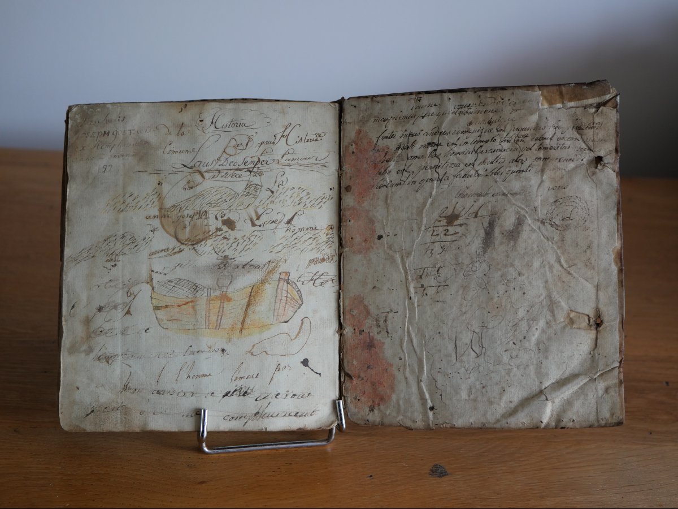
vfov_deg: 24.4
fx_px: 1175
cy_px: 254
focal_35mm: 60
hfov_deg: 32.2
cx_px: 339
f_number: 2.8
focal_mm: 30
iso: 400
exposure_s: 1/60
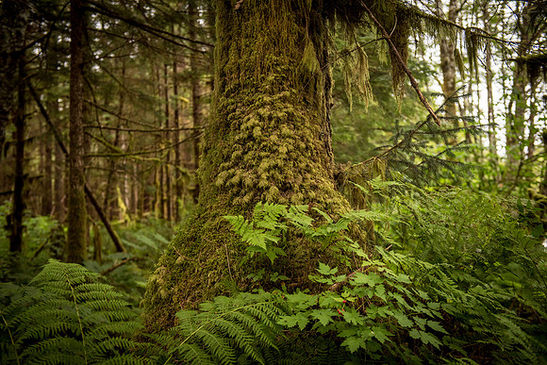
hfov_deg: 44.5
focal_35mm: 44
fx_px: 669
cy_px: 182
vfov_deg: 30.5
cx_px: 274
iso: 200
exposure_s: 1/250
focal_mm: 44
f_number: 2.8
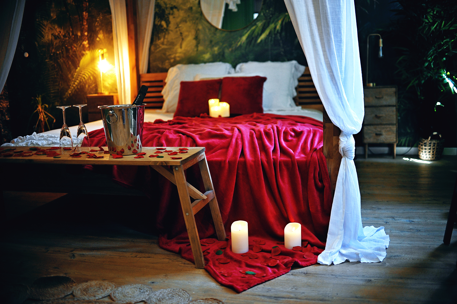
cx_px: 228
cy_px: 152
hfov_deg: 54.5
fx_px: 444
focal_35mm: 35
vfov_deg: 37.8
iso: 1250
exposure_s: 1/160
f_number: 2
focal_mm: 35
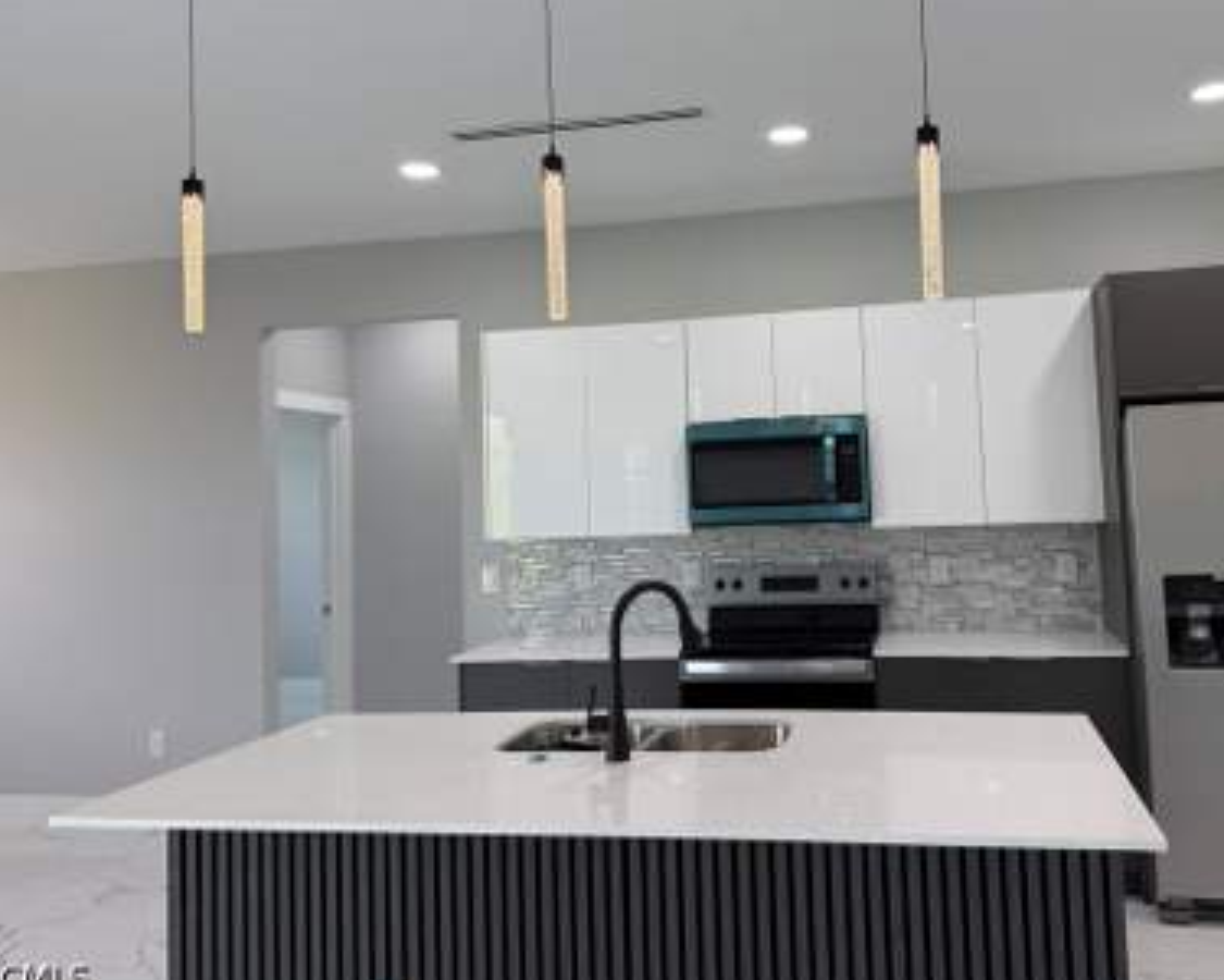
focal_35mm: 30
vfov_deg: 48.3
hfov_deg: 58.3
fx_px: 1087
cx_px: 728
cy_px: 415
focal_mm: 6.76
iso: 100
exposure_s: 1/122
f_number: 1.78
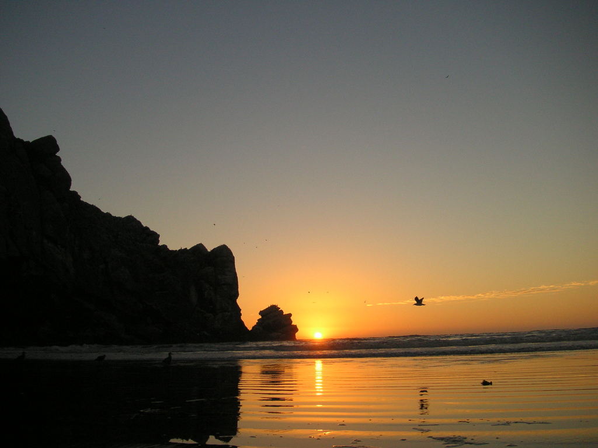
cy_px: 224
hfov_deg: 50.1
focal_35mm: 37
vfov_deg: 38.7
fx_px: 639
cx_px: 299
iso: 80
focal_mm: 6.1
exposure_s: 1/1000
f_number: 2.8
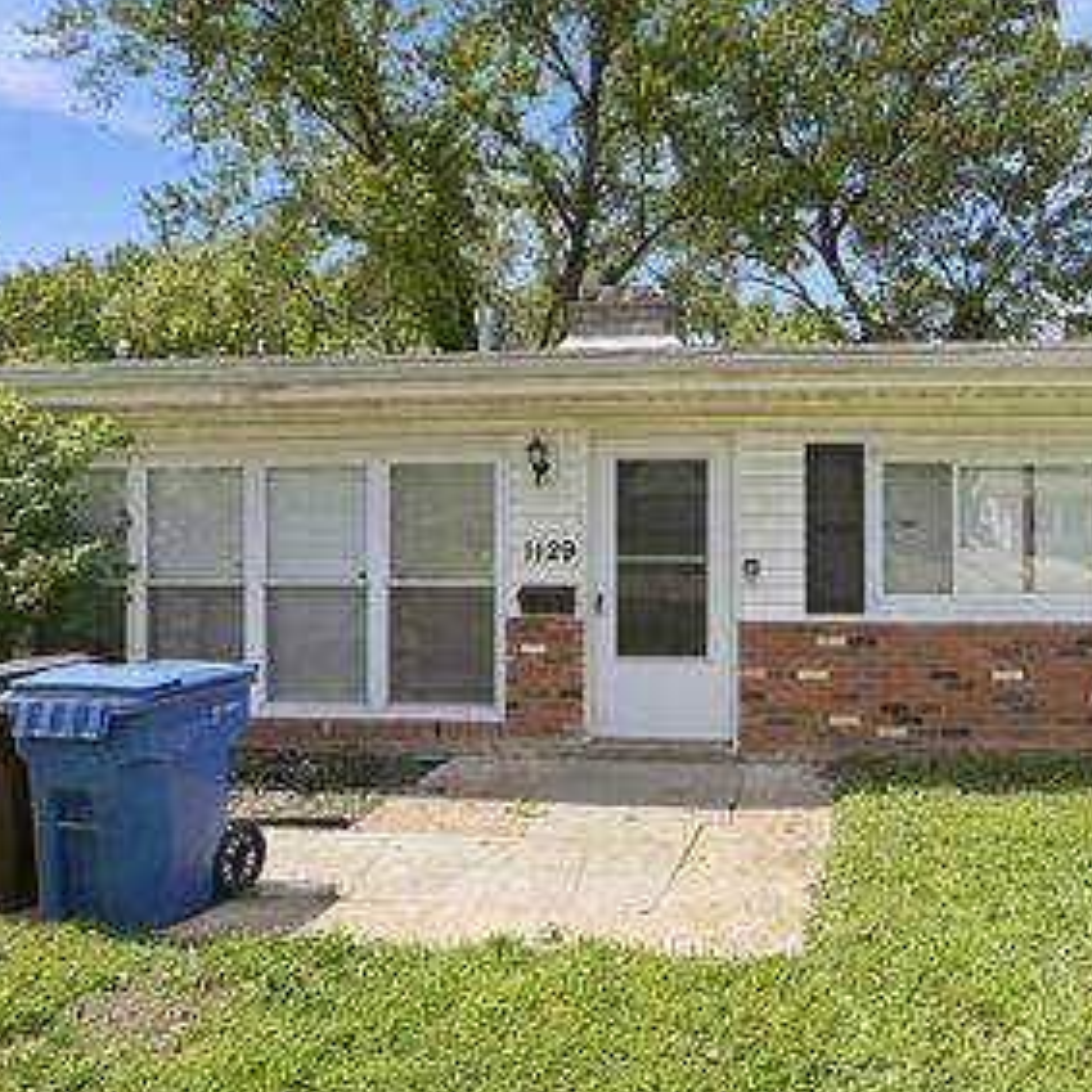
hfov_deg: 57.5
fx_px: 964
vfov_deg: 59.0
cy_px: 515
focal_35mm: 27
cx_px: 749
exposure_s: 1/320
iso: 320
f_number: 8
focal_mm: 18
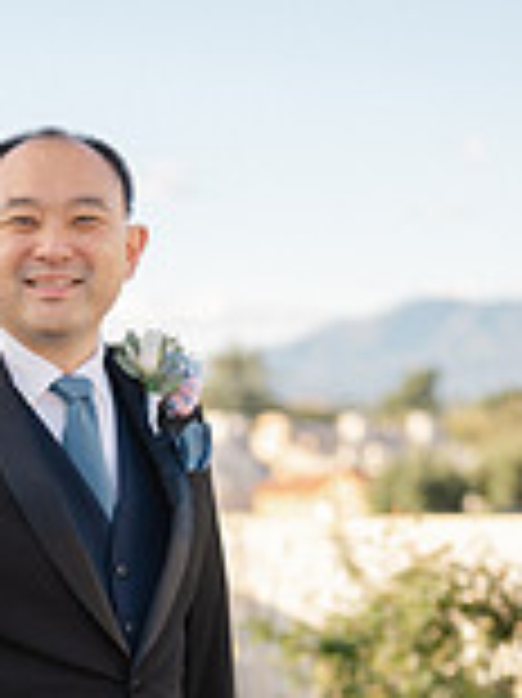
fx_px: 2819
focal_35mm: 140
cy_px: 779
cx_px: 22
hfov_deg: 10.5
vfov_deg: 13.8
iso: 64
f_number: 1.8
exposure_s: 1/640
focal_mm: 50
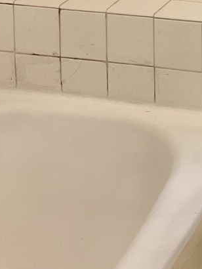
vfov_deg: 12.9
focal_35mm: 146
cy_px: -110
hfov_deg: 10.0
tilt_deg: -12.4
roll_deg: +0.3
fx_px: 1135
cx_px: 242
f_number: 1.5
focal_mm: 5.7
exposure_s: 1/120
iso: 100
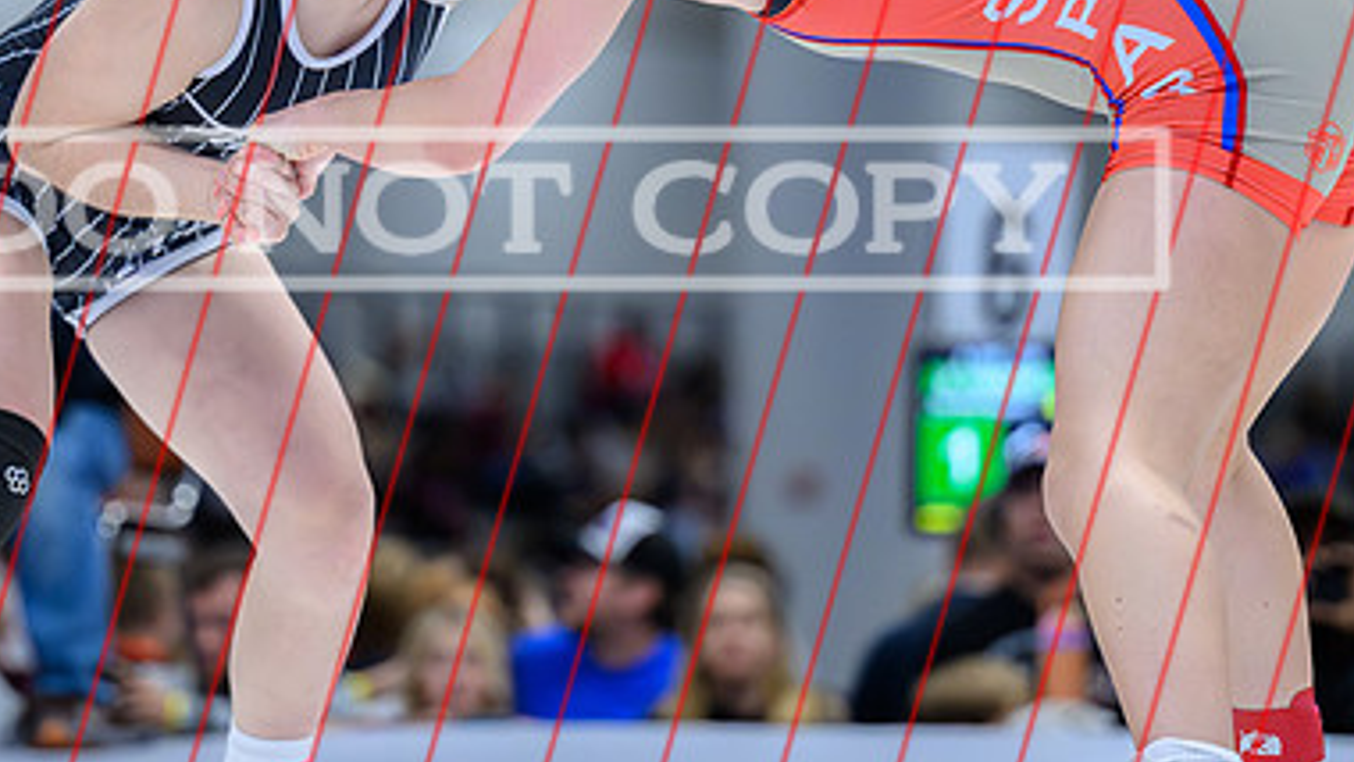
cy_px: 74
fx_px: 8835
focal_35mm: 246
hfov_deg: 8.8
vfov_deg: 4.9
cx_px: 460
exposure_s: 1/800
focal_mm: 125
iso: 8000
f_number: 2.8
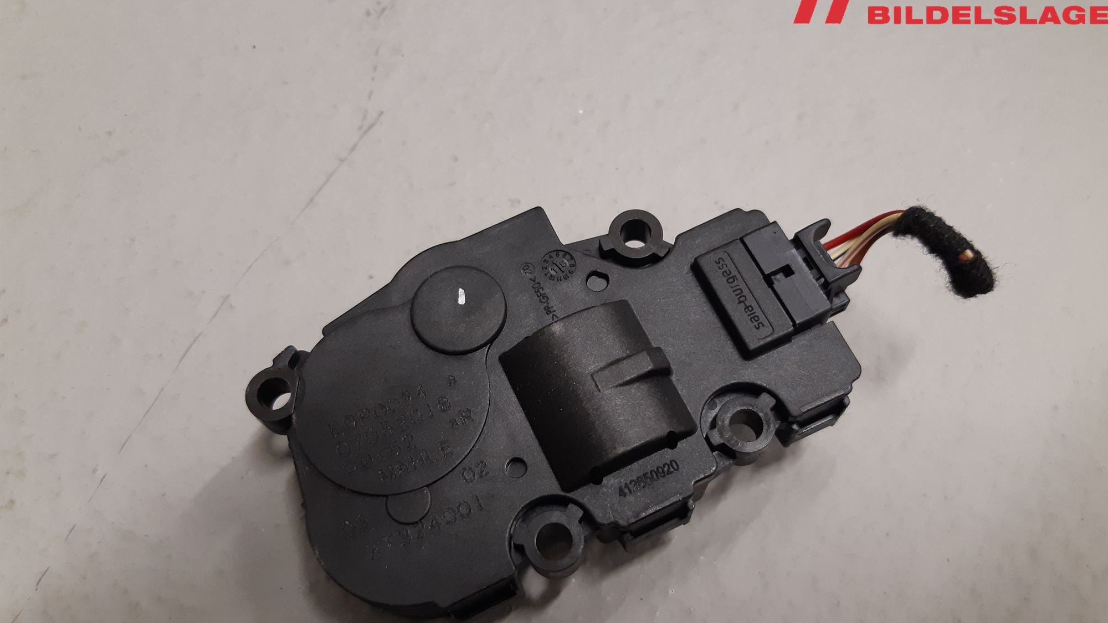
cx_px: 566
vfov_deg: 40.1
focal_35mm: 29
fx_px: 852
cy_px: 356
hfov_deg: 66.1
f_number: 1.7
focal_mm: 3.93
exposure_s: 1/50
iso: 125
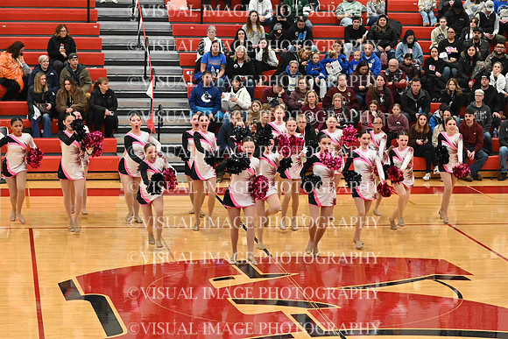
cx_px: 254
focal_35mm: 105
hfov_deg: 19.5
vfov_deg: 13.0
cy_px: 170
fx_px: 1482
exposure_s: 1/320
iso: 8000
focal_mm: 70
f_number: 4
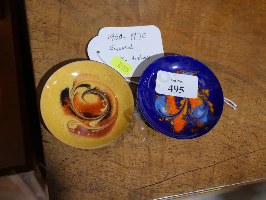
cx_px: 133
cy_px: 100
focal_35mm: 50
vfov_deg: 29.1
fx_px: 384
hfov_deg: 38.2
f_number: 5.3
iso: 640
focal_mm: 25
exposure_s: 1/60
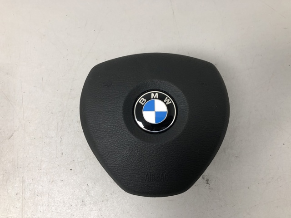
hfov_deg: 63.4
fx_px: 235
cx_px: 146
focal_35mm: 28
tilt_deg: -70.8
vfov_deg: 49.7
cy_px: 109
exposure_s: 1/17
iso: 40
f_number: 1.8
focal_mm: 4
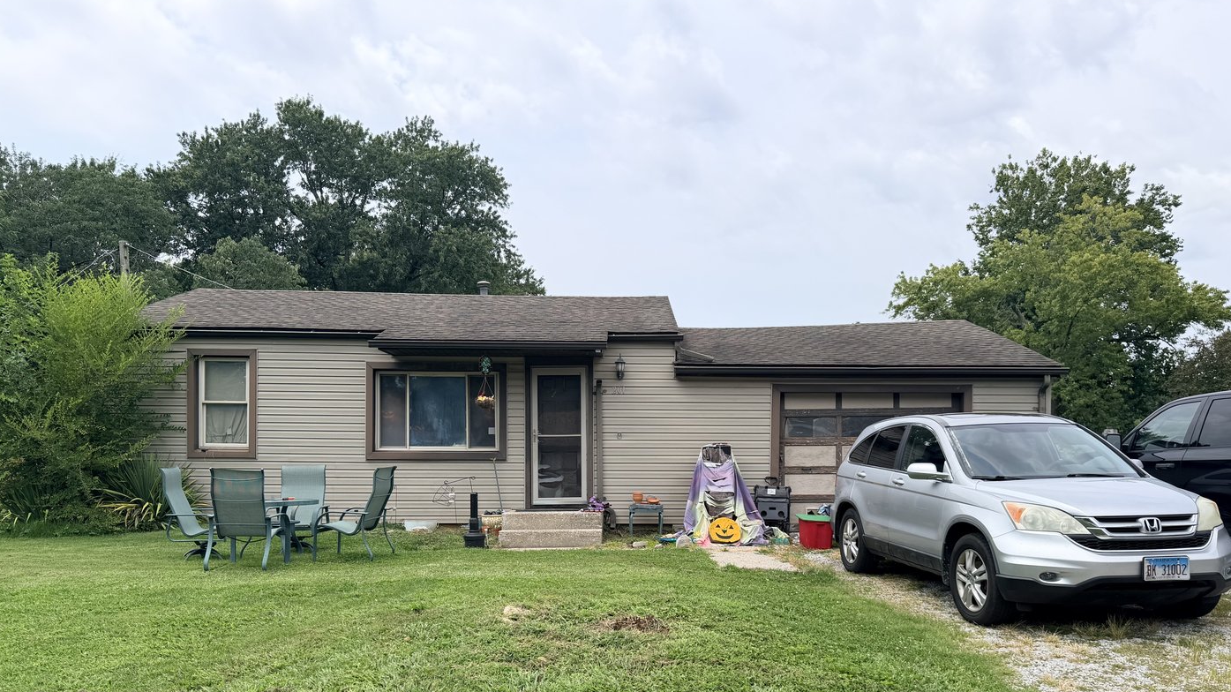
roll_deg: -0.4
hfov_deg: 69.9
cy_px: 464
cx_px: 627
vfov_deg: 42.3
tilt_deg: +0.0
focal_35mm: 27
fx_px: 881
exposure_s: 1/3953
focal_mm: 6.76
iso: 80
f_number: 1.78
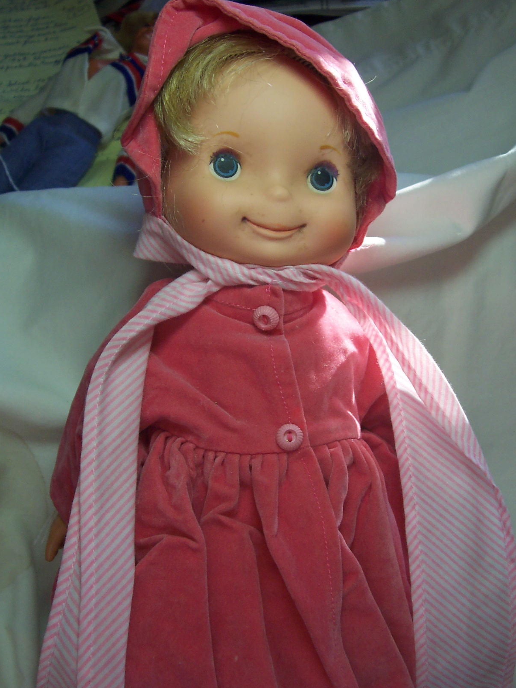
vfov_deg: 49.0
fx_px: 755
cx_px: 262
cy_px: 335
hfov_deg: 37.7
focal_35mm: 38
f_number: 2.8
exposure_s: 1/125
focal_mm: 5.6
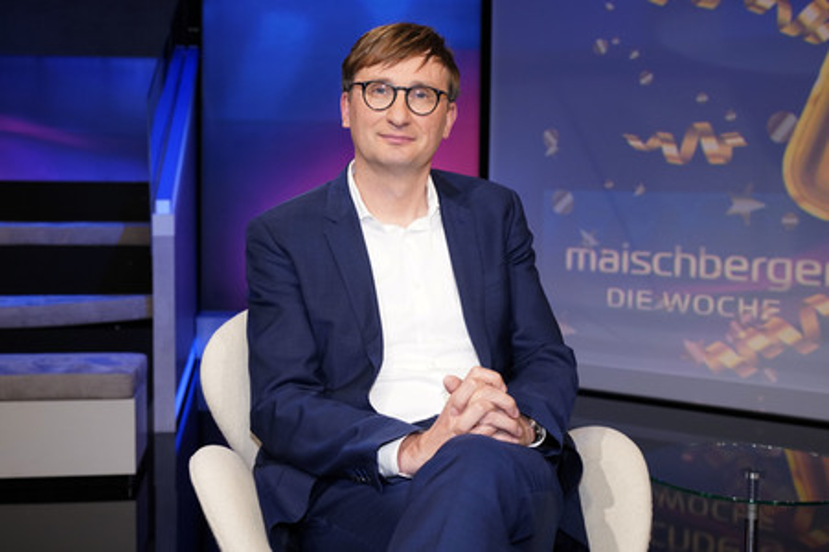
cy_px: 276
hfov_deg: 46.4
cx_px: 414
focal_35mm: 42
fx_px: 966
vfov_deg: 31.8
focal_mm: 42
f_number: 5
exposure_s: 1/125
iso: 2000
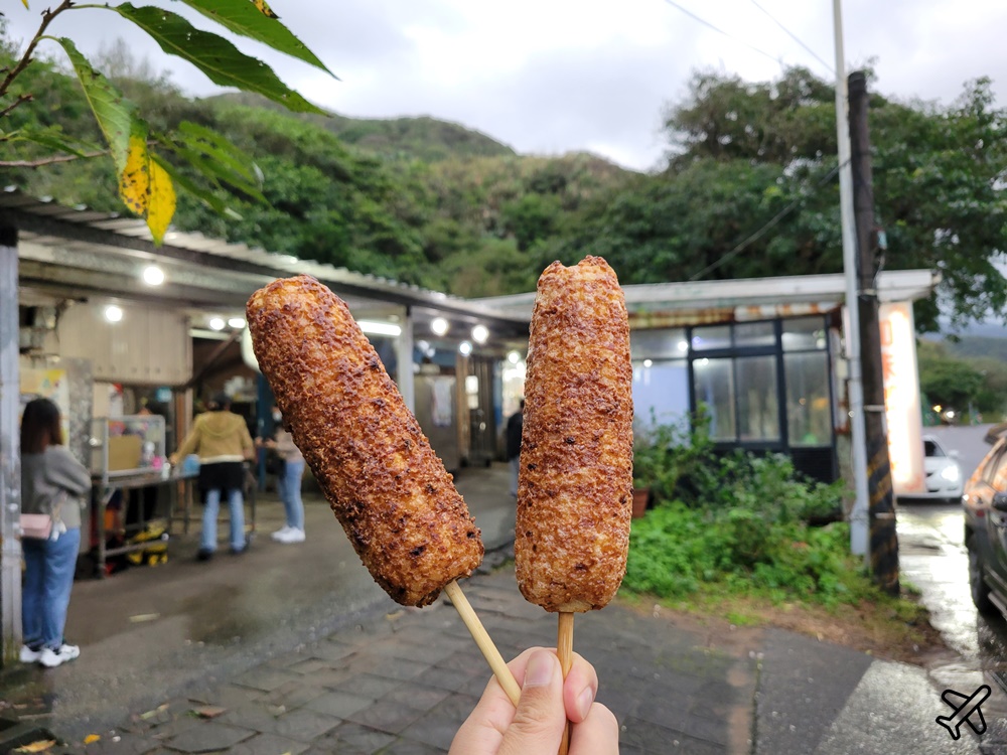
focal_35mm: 26
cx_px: 504
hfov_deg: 67.3
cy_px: 378
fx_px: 756
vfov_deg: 53.1
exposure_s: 1/40
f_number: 1.8
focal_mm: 5.4
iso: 200
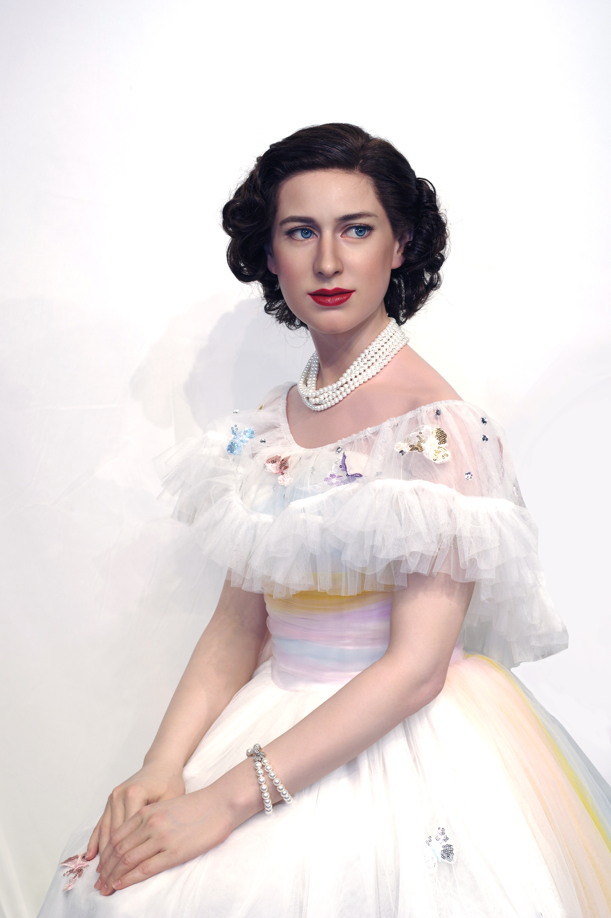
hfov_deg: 25.9
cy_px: 459
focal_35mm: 52
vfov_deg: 38.2
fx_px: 1326
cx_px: 306
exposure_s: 1/100
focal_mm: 35
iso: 200
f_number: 4.5
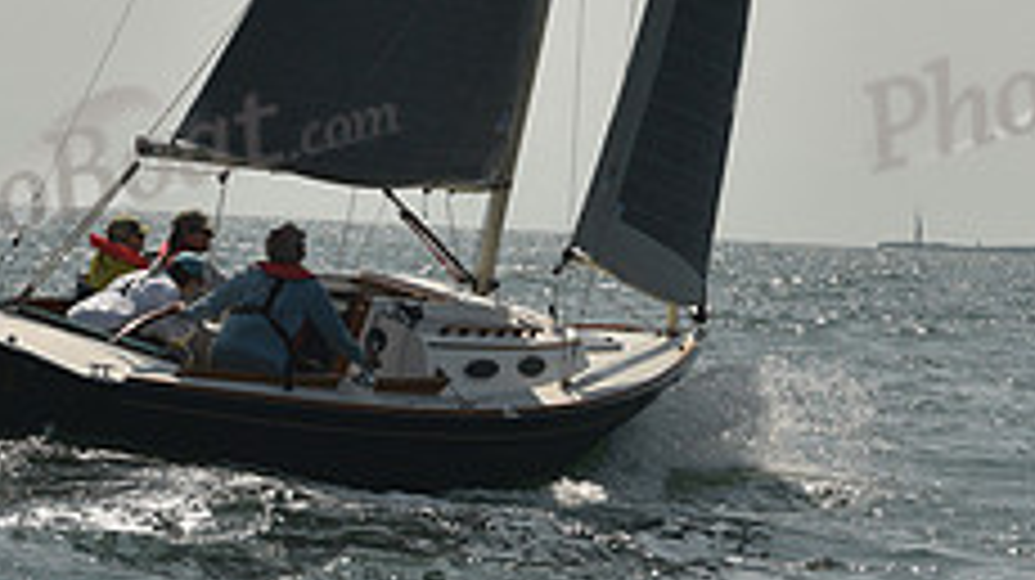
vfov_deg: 6.4
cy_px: -571
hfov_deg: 11.6
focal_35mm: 185
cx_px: 632
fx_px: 5074
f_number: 8
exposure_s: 1/1250
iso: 320
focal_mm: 70
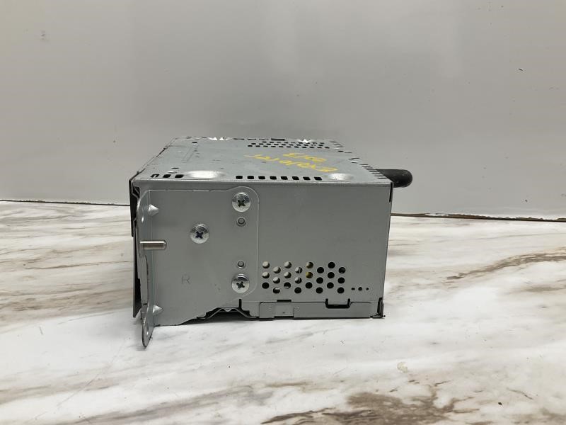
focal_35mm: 29
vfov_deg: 48.2
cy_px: 212
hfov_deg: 61.7
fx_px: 474
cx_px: 283
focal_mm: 3
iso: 25
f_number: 1.8
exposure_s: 1/478
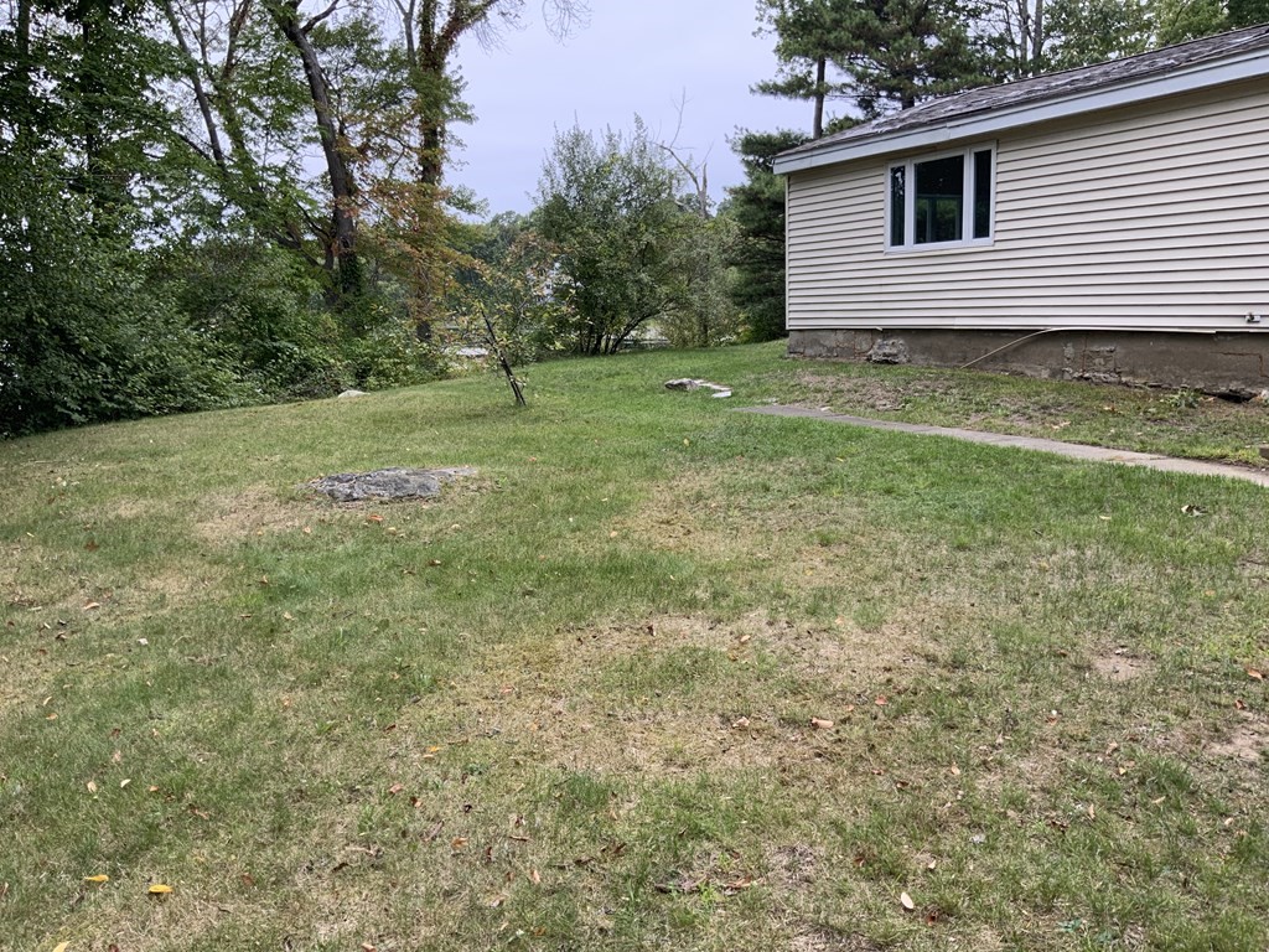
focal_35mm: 29
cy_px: 476
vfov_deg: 48.2
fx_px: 1063
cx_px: 634
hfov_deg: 61.7
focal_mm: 3
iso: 20
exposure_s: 1/122
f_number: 1.8
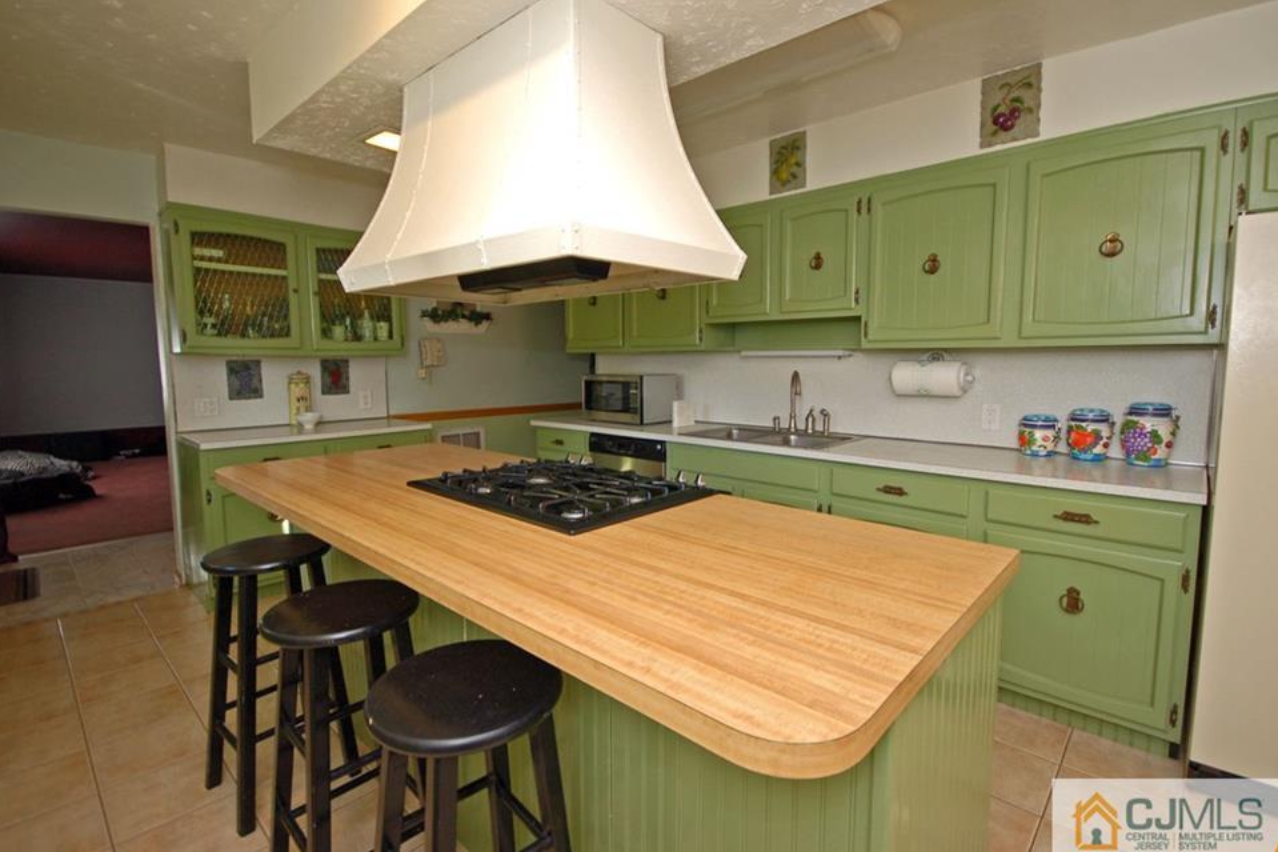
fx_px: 568
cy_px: 409
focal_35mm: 16
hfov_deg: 96.7
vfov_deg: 73.7
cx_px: 641
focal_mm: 10
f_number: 4
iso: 400
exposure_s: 1/60
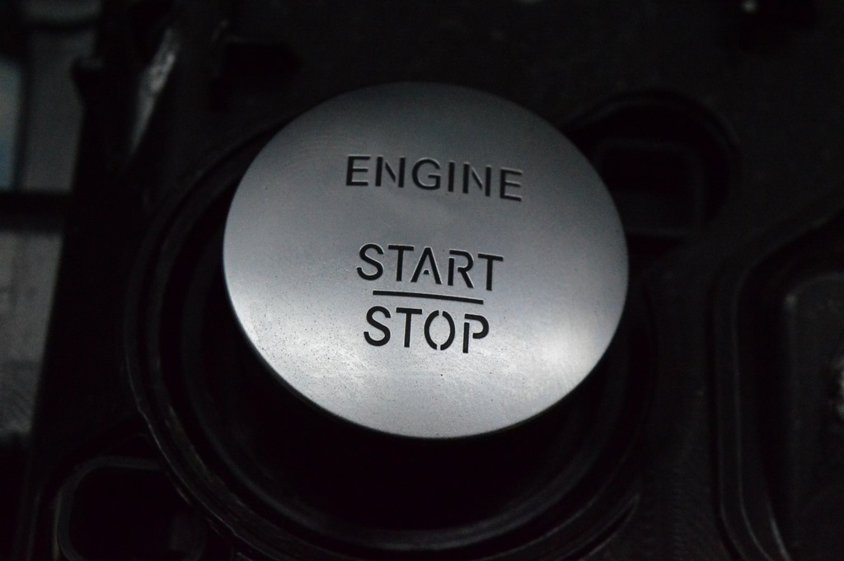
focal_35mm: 82
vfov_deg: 16.5
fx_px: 1933
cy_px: 280
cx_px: 422
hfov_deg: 24.6
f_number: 13
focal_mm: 55
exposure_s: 1/640
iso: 6400
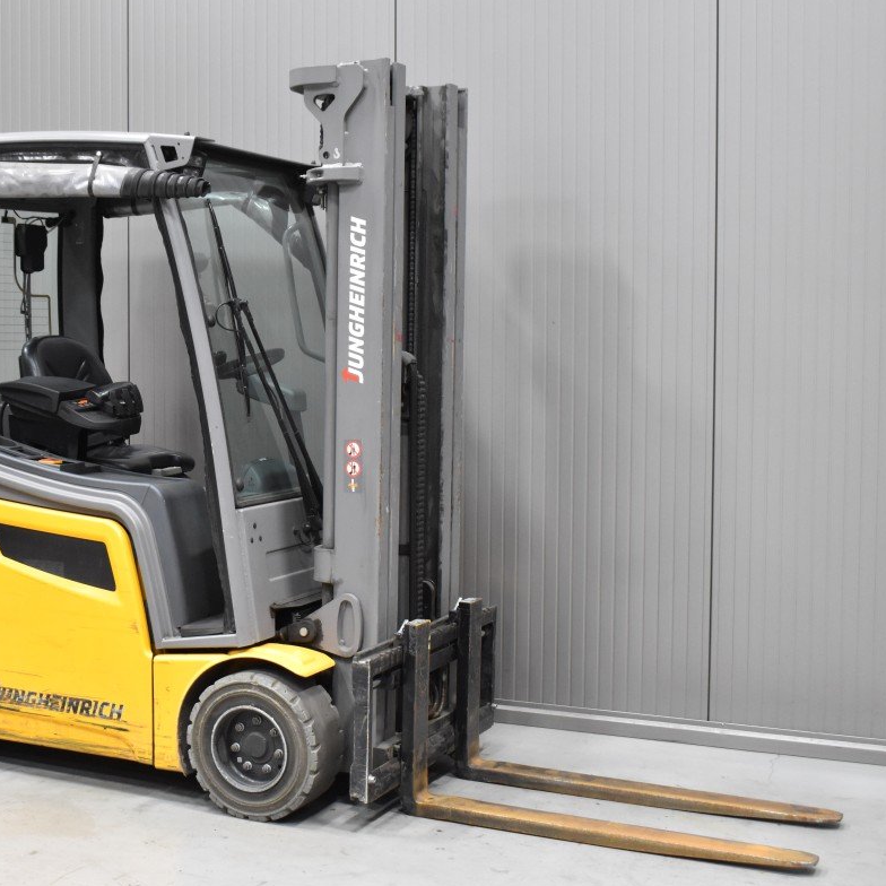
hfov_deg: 31.9
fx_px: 1525
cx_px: 238
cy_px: 438
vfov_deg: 32.4
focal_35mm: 53
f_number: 5
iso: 1600
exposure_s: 1/30
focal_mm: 27
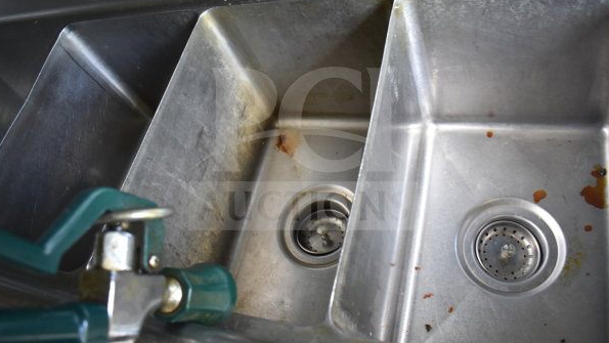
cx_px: 303
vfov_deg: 40.1
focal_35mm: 29
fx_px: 468
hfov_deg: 66.1
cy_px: 149
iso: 800
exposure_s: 1/30
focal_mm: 18
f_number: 3.5
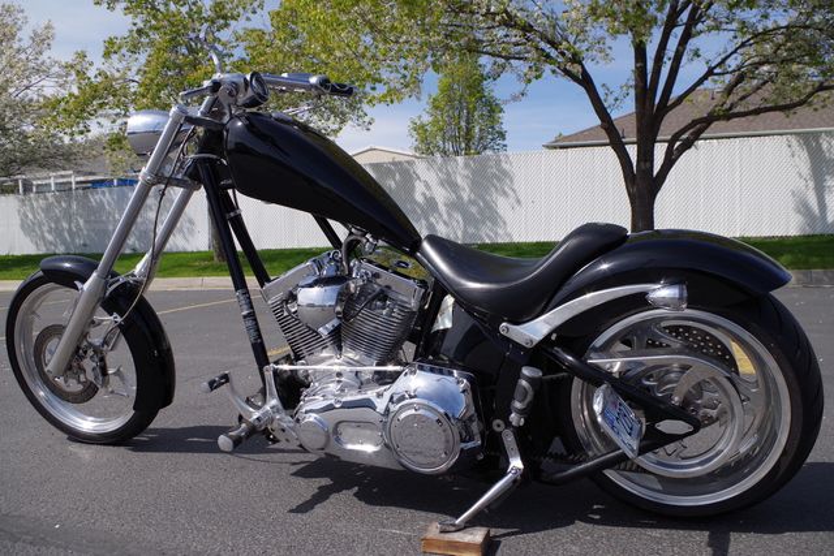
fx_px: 695
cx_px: 417
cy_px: 278
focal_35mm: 30
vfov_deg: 43.6
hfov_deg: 61.9
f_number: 9
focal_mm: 20
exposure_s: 1/400
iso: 200
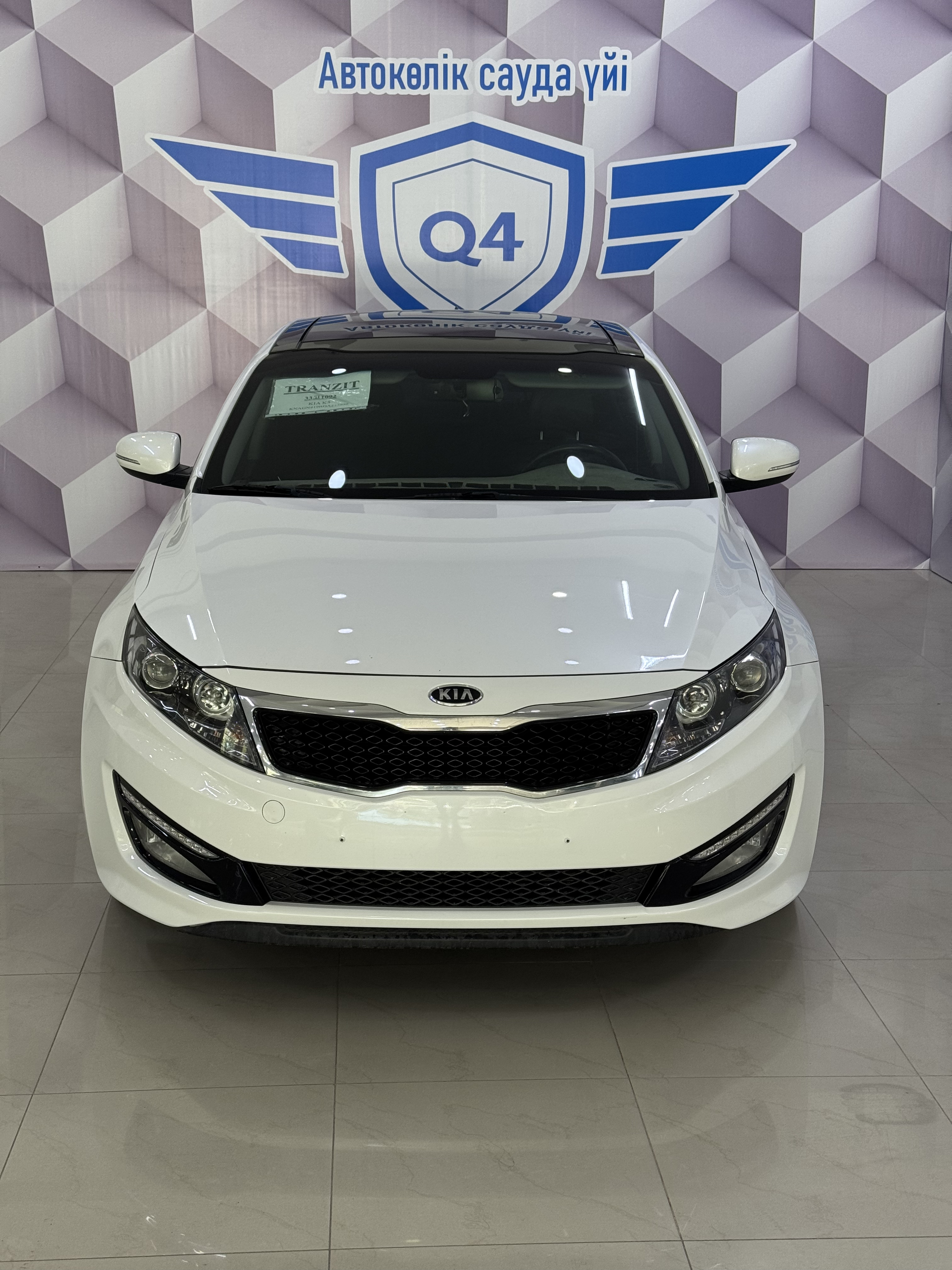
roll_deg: -0.1
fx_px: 1760
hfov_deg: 30.3
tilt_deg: -12.3
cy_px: 635
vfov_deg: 39.7
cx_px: 476
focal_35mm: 48
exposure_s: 1/100
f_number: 1.78
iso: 100
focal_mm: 6.76
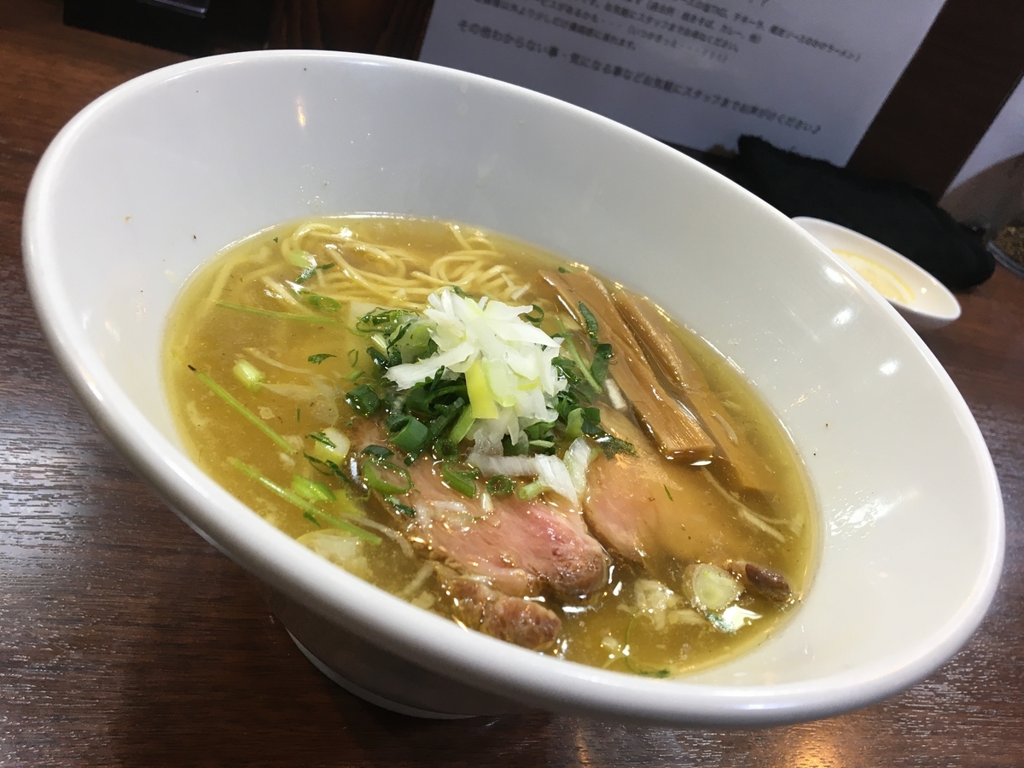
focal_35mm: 29
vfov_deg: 48.2
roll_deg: -21.5
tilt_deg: -34.0
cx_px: 512
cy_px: 384
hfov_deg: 61.7
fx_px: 858
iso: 40
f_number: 2.2
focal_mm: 4.15
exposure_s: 1/33
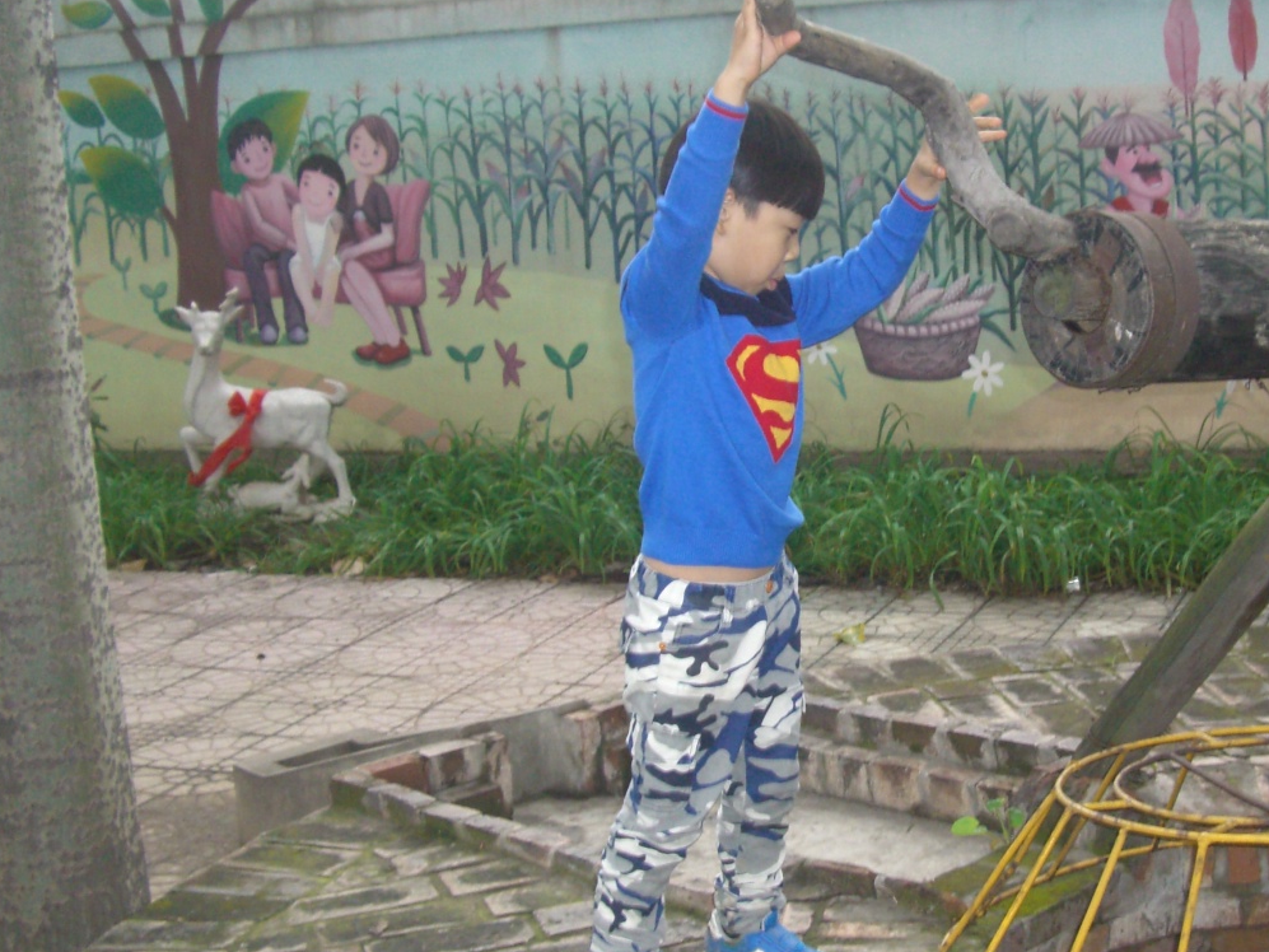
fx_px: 2236
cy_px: 463
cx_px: 887
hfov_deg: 31.3
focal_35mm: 61
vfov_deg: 24.0
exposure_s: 1/60
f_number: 2.8
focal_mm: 7.9
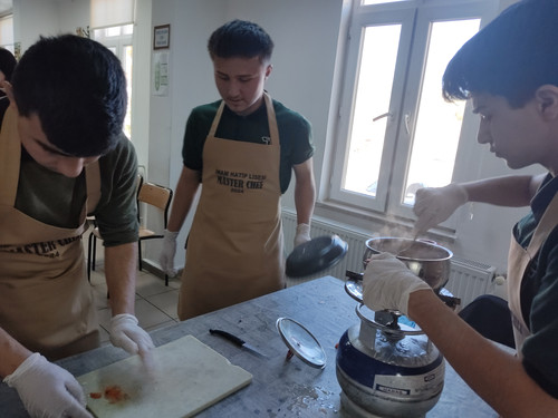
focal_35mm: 26
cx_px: 279
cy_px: 209
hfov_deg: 67.3
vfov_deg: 53.1
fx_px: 419
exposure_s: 1/50
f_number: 1.79
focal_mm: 4.74
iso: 118
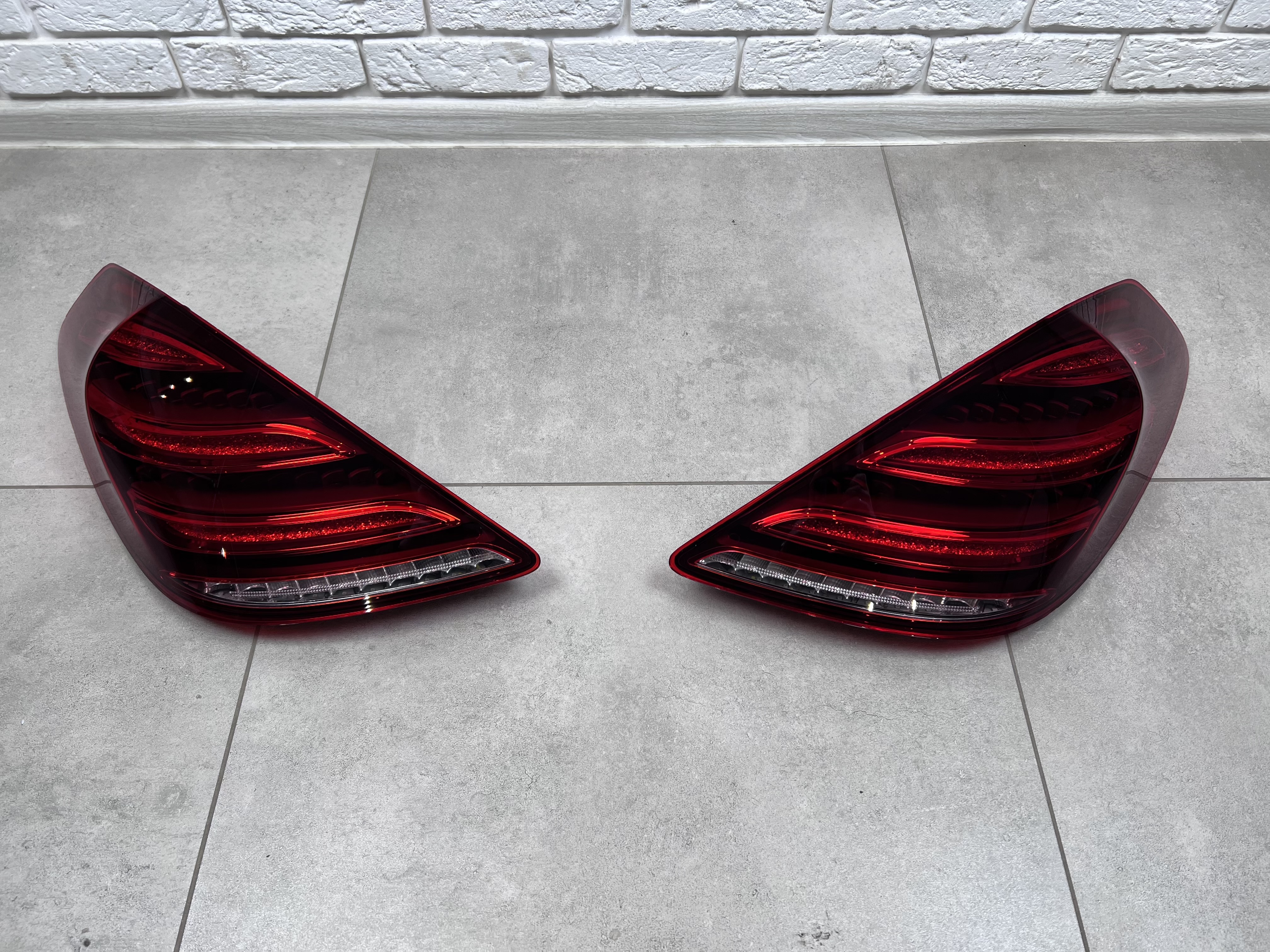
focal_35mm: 26
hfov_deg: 67.3
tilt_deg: -53.4
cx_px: 635
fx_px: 954
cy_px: 476
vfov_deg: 53.1
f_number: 1.5
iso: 40
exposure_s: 1/100
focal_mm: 5.7
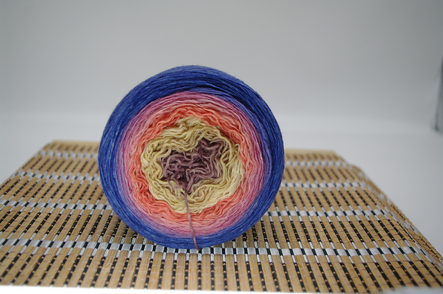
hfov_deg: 49.2
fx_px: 484
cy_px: 147
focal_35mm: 39
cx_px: 222
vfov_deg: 33.8
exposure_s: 1/45
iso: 100
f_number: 4
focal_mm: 26.25
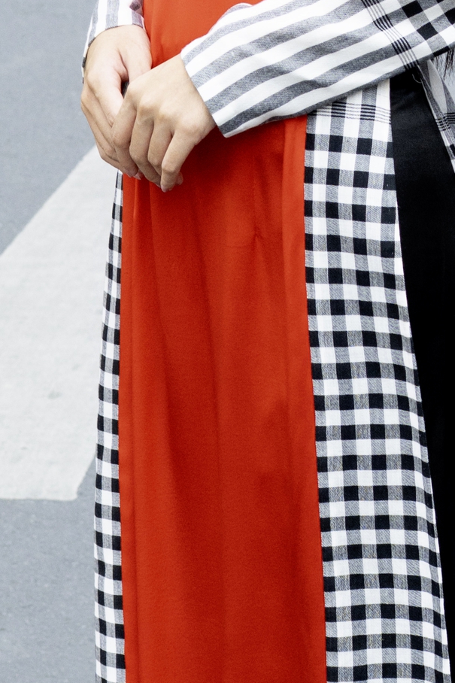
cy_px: 186
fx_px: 2807
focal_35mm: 148
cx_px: 311
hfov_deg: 9.3
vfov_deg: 13.8
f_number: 5.6
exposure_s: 1/400
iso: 200
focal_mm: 35
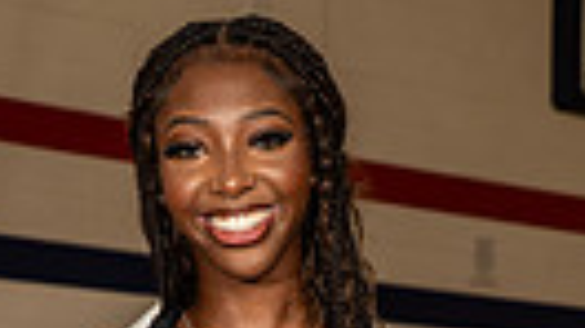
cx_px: 213
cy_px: 913
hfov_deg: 10.8
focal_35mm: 200
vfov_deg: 5.7
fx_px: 3100
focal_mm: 56
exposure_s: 1/250
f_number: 7.1
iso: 320
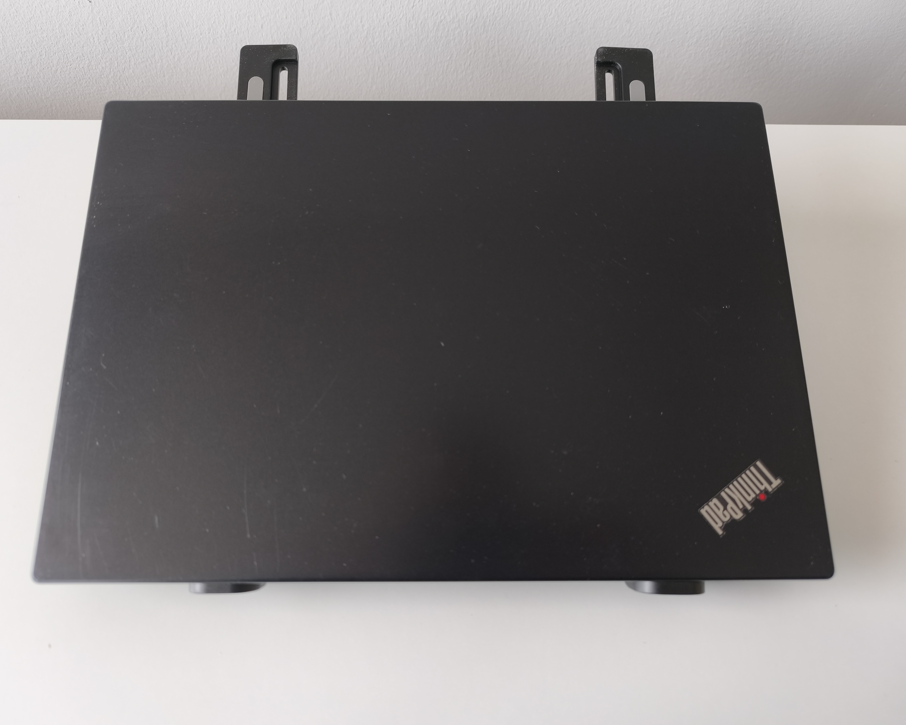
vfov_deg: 58.8
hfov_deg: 70.3
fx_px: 644
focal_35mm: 24
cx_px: 441
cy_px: 363
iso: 80
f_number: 1.62
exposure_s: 1/99.9
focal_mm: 6.45
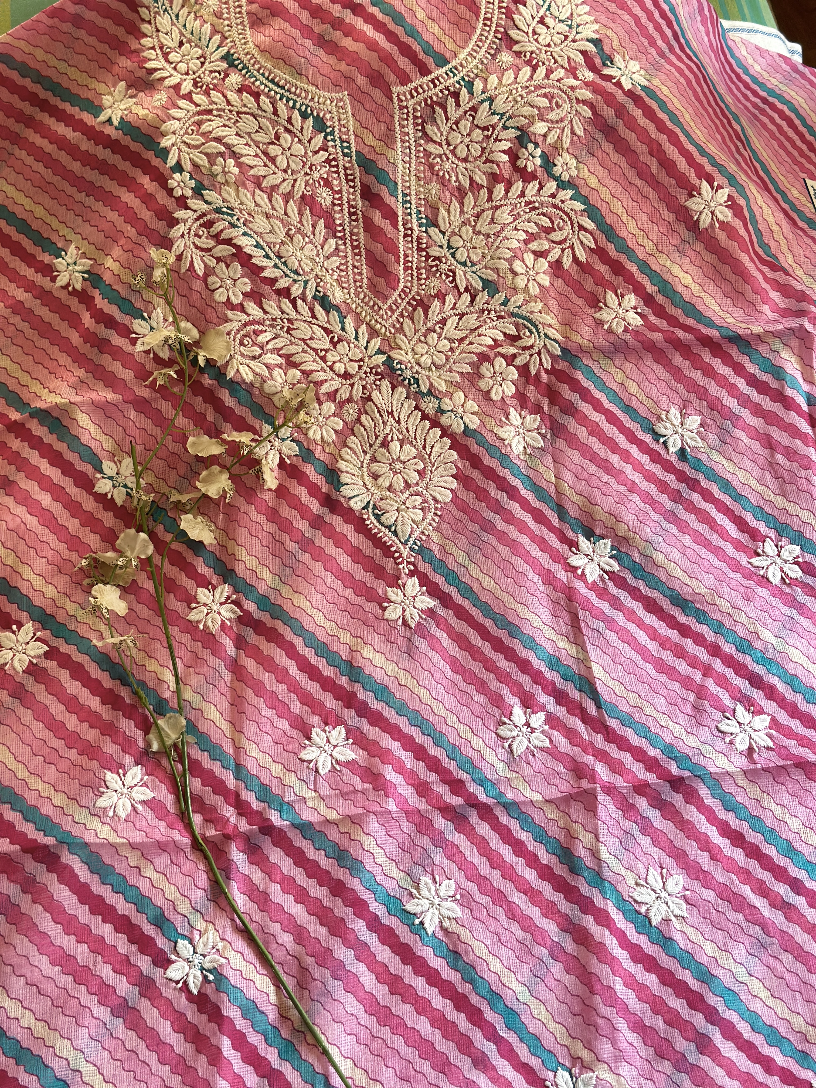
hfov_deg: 30.3
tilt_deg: -60.3
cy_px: 544
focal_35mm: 48
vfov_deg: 39.7
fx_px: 1509
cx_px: 408
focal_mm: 6.86
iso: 125
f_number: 1.78
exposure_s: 1/102
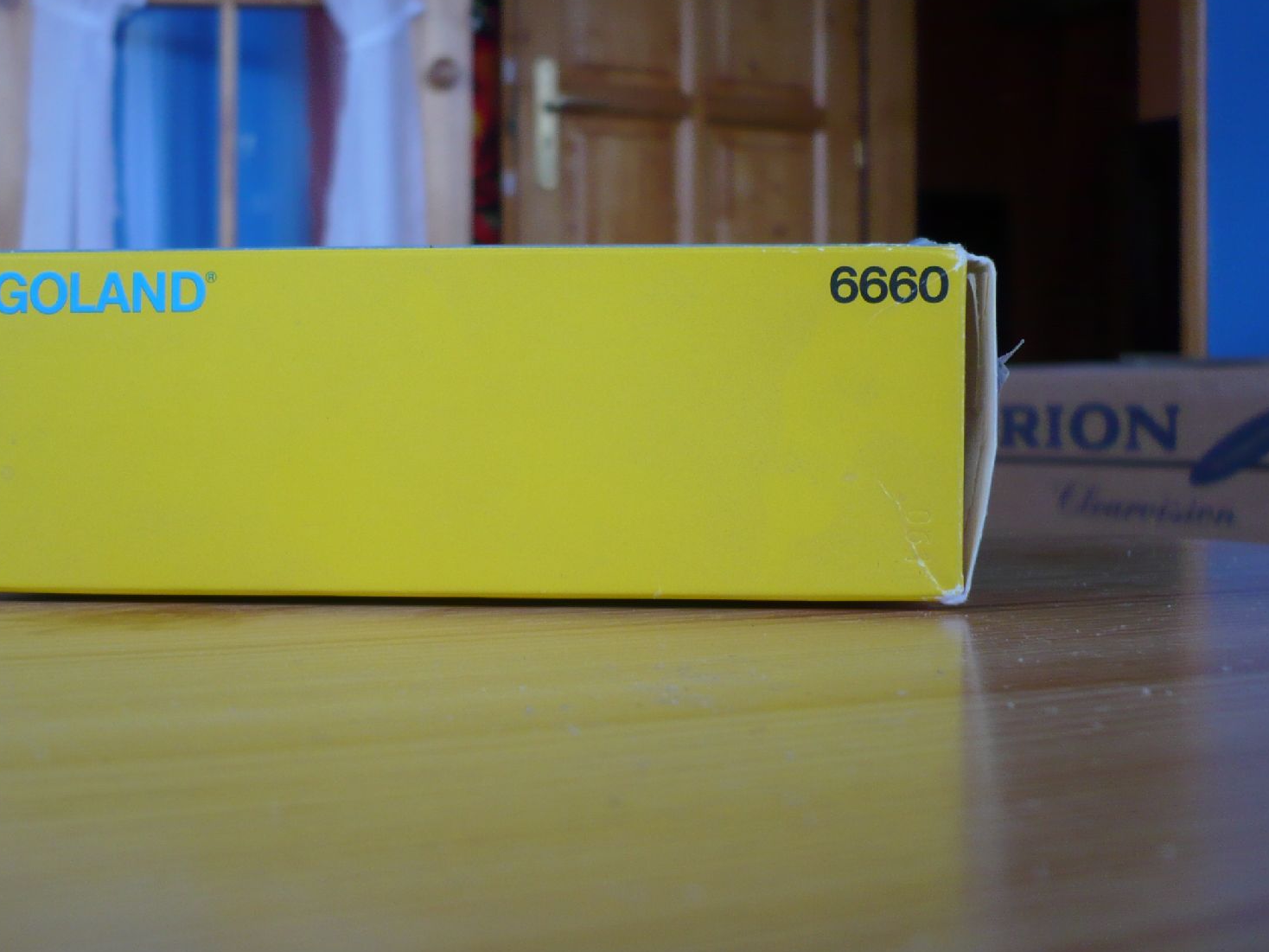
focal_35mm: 47
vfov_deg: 30.9
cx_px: 438
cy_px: 434
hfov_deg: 40.0
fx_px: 1723
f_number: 2.8
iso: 100
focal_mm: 5.8
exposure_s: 1/50
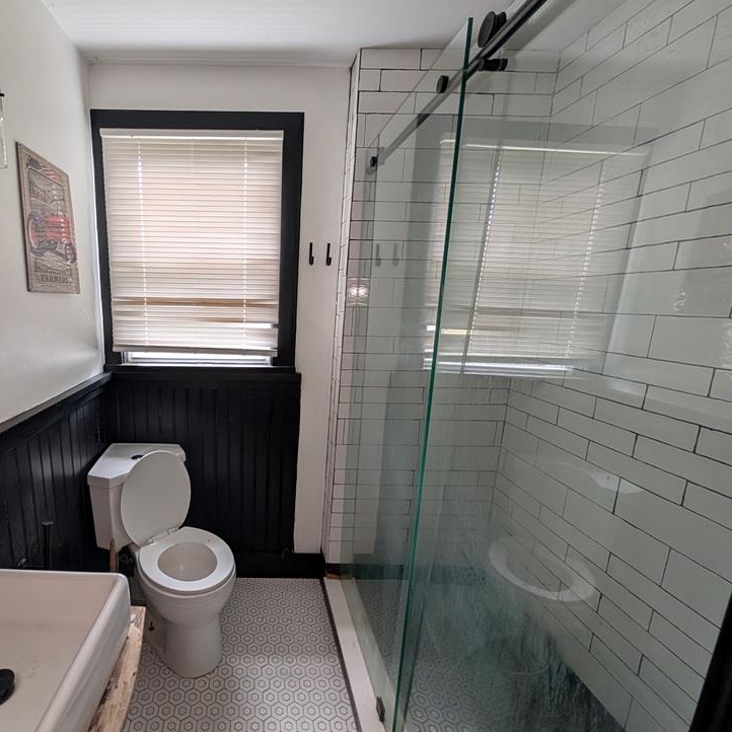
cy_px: 374
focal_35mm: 15
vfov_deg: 91.1
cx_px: 254
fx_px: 359
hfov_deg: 88.4
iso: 114
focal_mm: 2.02
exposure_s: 1/70.2
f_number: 1.7
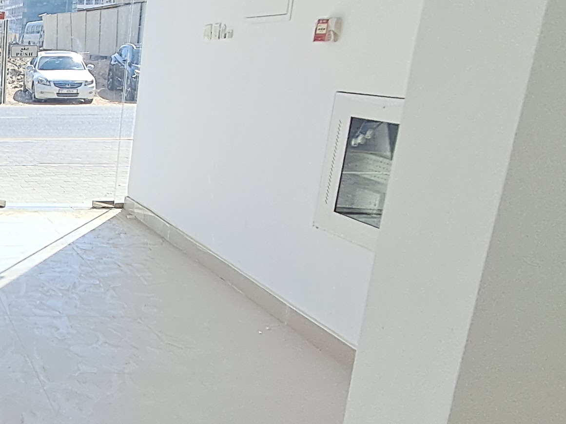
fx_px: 736
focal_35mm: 45
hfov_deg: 32.8
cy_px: 228
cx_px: -148
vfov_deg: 32.2
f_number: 2.2
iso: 40
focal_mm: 1.64
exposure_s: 1/1009
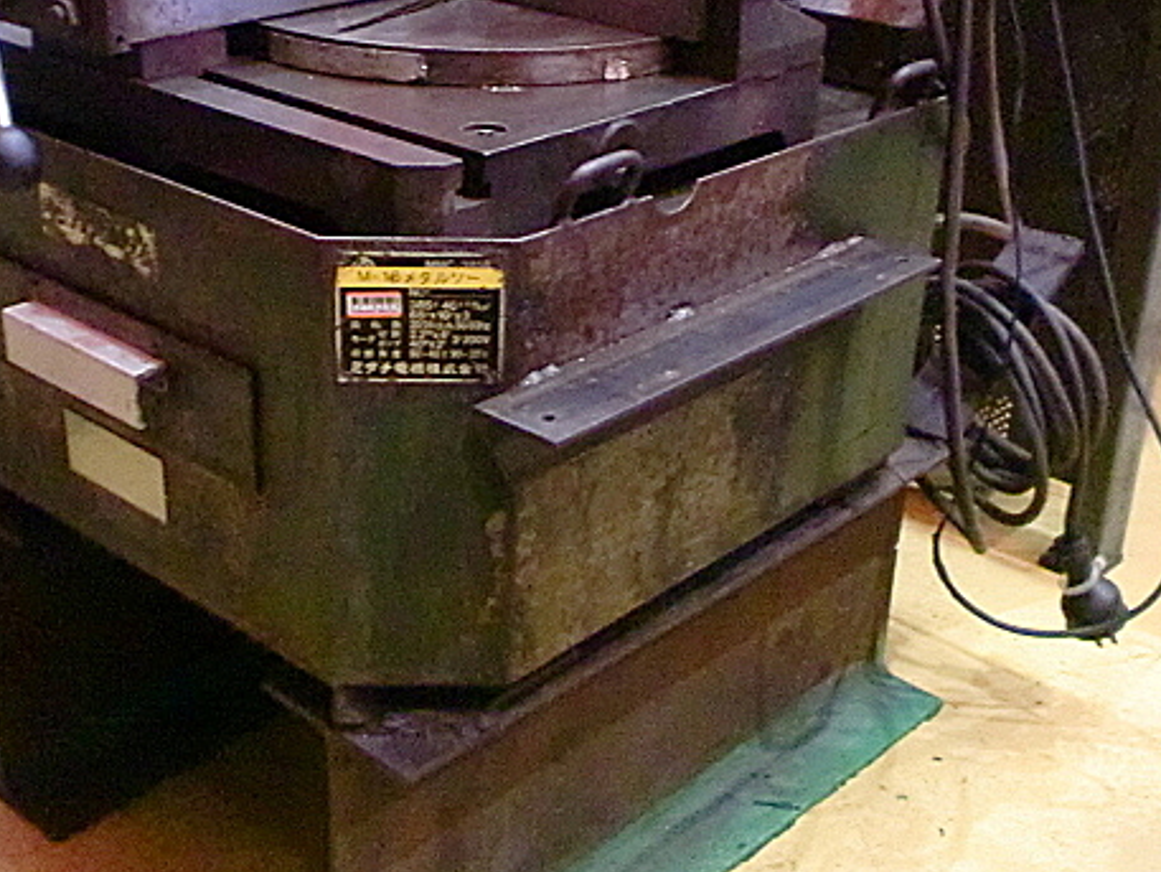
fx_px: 1644
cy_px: 407
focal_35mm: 49
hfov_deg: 38.9
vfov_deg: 29.7
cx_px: 518
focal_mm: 6.3
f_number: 3.1
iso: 1600
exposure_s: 1/60
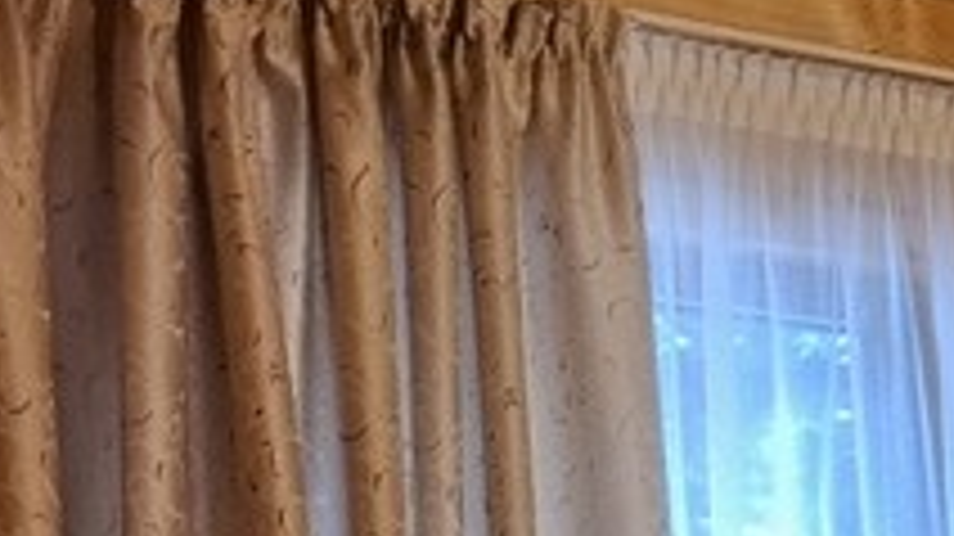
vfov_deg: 9.2
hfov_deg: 13.4
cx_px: 2232
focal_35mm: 121
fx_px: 3059
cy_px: 1203
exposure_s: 1/100
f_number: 1.8
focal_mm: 5.54
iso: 160
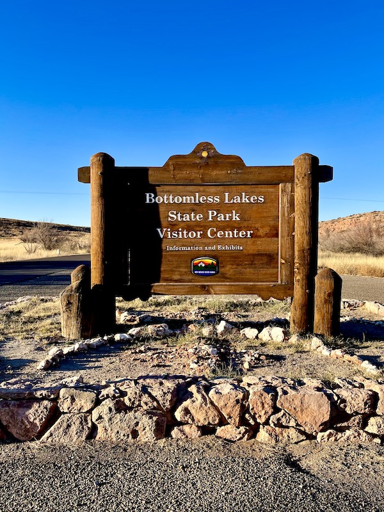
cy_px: 256
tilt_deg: -0.5
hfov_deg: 53.1
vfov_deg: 67.3
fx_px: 385
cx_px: 192
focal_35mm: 26
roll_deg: +2.1
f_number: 1.6
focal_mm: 5.1
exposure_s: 1/1642
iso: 32
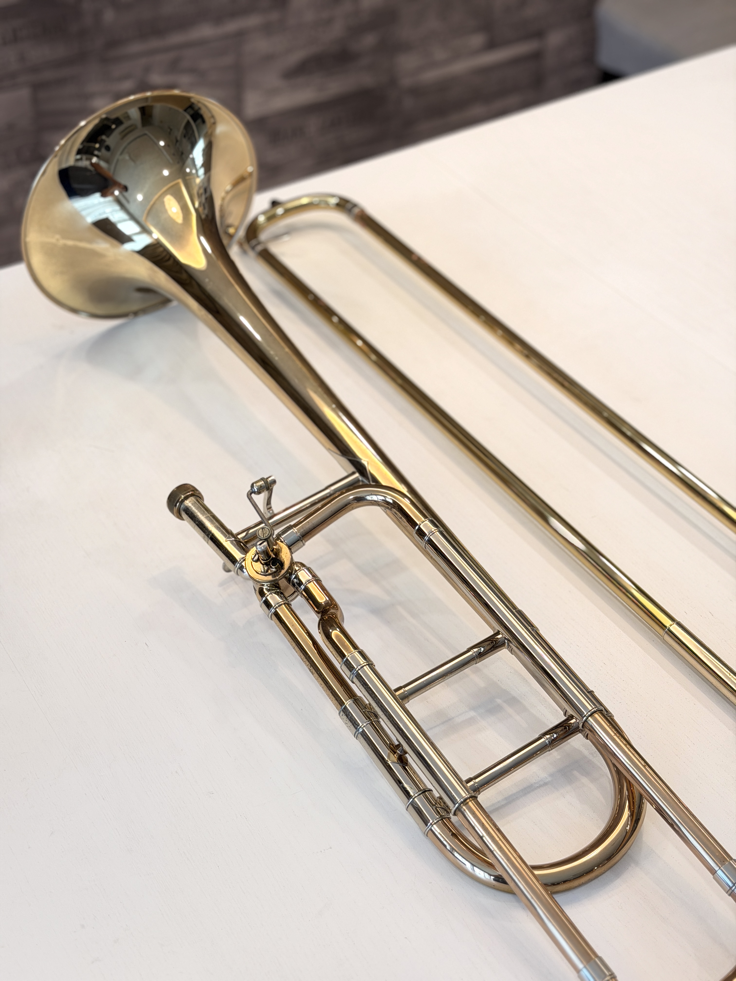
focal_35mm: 48
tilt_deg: -41.6
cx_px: 368
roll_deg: -0.3
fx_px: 1361
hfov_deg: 30.3
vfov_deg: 39.7
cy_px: 490
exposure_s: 1/100
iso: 125
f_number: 1.78
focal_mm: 6.76
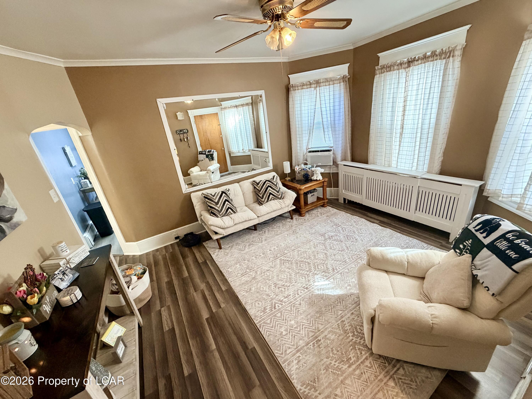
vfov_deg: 85.7
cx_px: 266
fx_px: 215
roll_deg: +7.4
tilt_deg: -21.1
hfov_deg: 102.1
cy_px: 200
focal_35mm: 14
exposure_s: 1/60
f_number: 2.2
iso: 400
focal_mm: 2.22
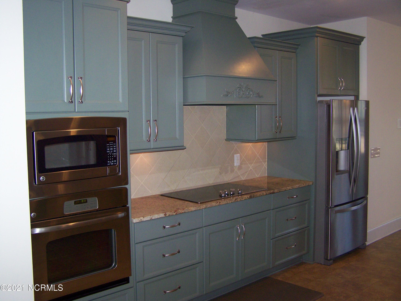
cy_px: 150
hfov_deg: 49.0
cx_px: 200
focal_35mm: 38
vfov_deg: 37.7
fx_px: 440
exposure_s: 1/60
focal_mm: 6.3
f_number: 2.8
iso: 160
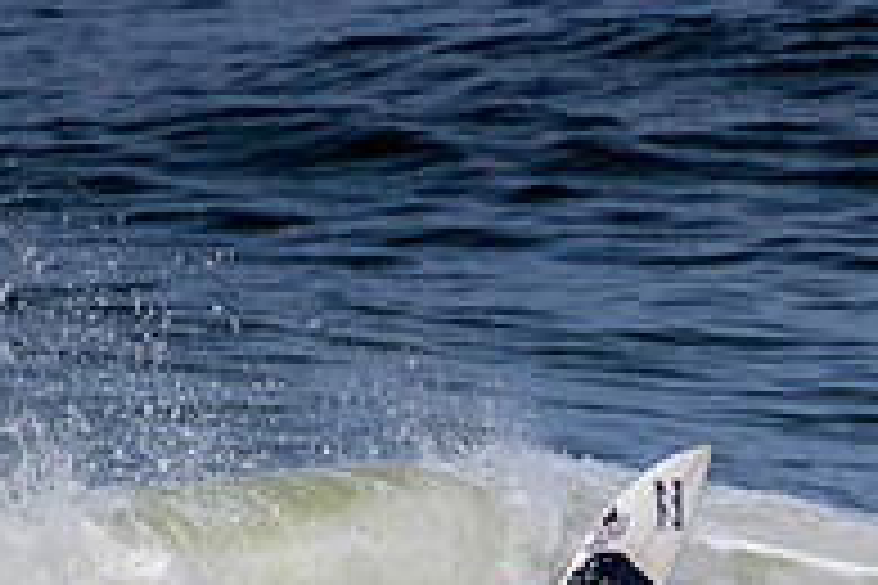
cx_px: 1153
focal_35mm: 2384
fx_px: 58139
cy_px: 785
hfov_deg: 0.9
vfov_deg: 0.6
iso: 400
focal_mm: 800
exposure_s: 1/2000
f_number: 11
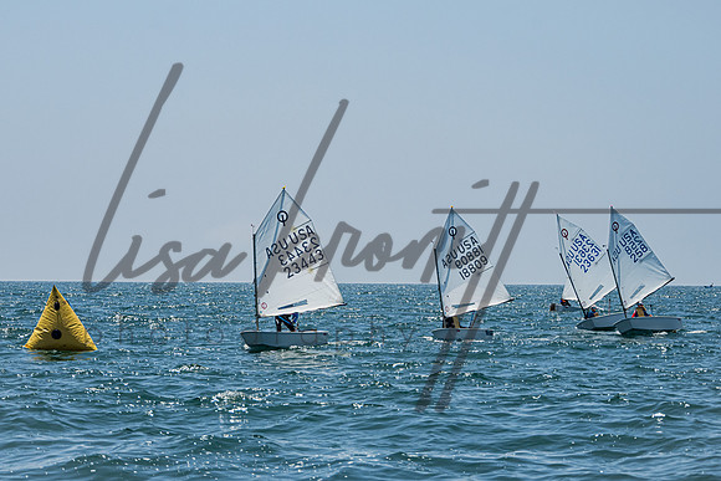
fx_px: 2851
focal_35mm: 142
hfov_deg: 14.4
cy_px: 209
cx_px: 300
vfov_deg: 9.6
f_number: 6.3
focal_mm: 105
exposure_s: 1/4000
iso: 500
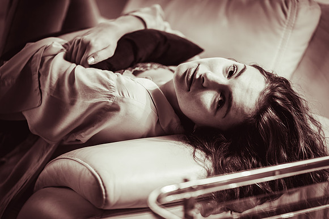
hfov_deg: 23.9
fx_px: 777
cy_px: 110
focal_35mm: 85
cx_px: 164
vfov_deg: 16.1
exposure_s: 1/200
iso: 400
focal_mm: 85
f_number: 1.8
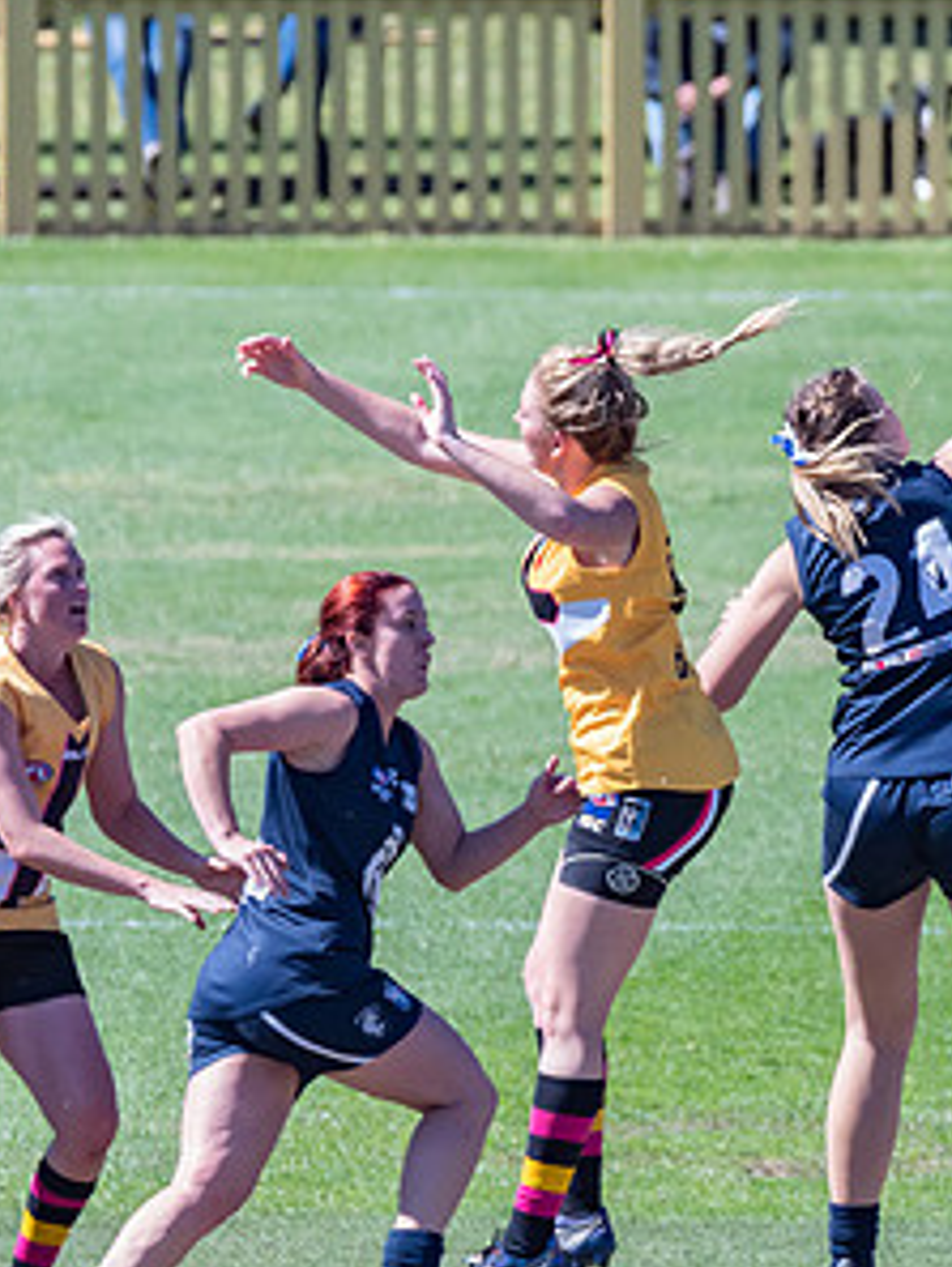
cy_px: 698
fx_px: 49321
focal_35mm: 1346
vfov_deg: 1.5
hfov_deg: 1.1
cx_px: 1005
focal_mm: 420
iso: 800
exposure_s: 1/1000
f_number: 10
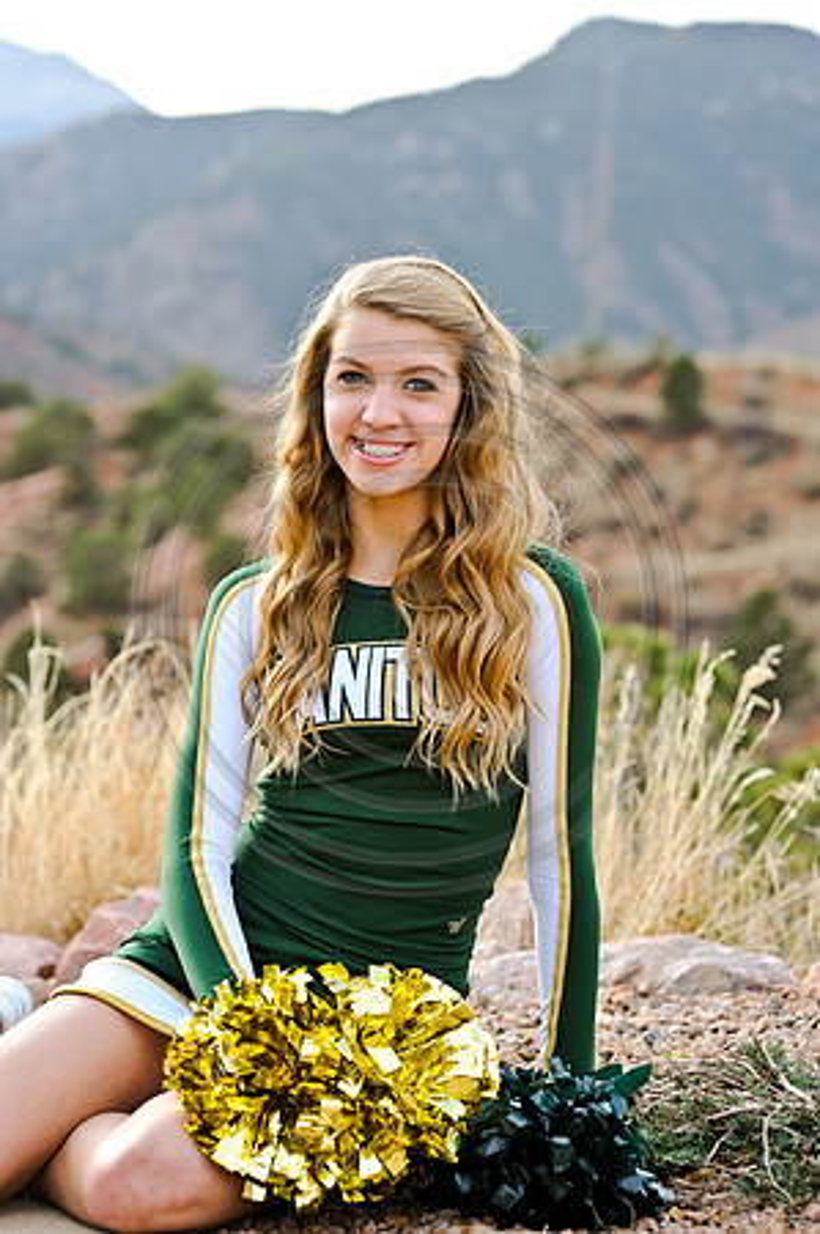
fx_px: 2911
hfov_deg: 16.0
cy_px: 617
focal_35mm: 85
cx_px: 410
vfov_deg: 23.9
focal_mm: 85
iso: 400
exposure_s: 1/640
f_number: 4
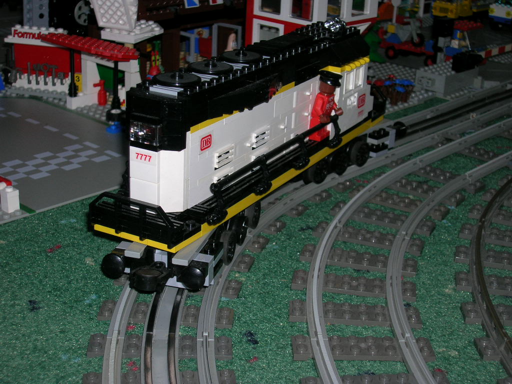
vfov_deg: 25.2
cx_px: 256
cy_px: 192
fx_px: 858
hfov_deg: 33.2
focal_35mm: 58
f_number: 3.5
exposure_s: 1/60.1
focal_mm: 9.7
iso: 50
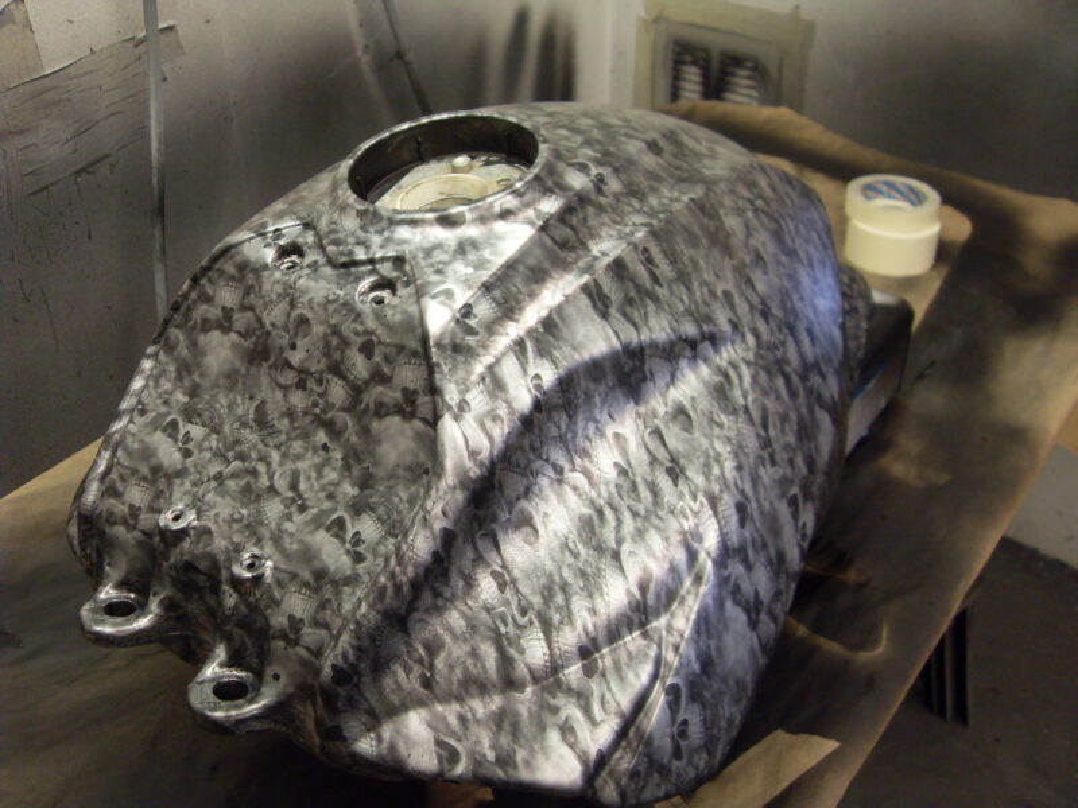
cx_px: 539
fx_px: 1090
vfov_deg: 40.7
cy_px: 404
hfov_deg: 52.6
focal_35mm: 35
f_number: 2.8
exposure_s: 1/45
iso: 120
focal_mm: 6.3
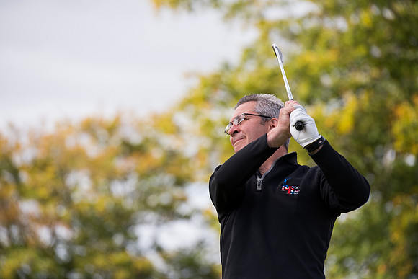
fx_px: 2323
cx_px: 209
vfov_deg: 6.9
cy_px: 140
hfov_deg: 10.3
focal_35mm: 200
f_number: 4
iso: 400
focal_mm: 200
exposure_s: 1/1600
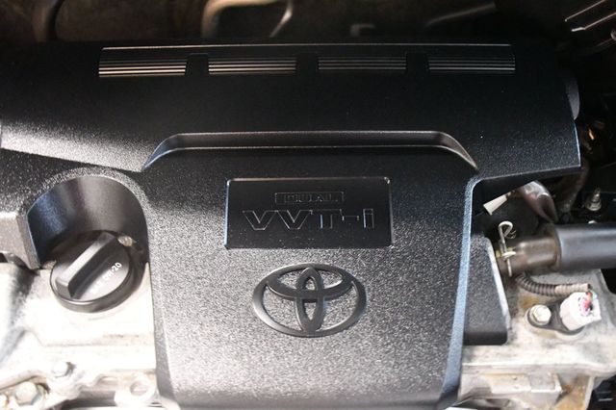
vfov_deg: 34.2
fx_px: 667
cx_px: 308
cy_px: 205
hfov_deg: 49.6
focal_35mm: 39
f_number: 3.8
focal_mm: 26
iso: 12800
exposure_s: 1/30
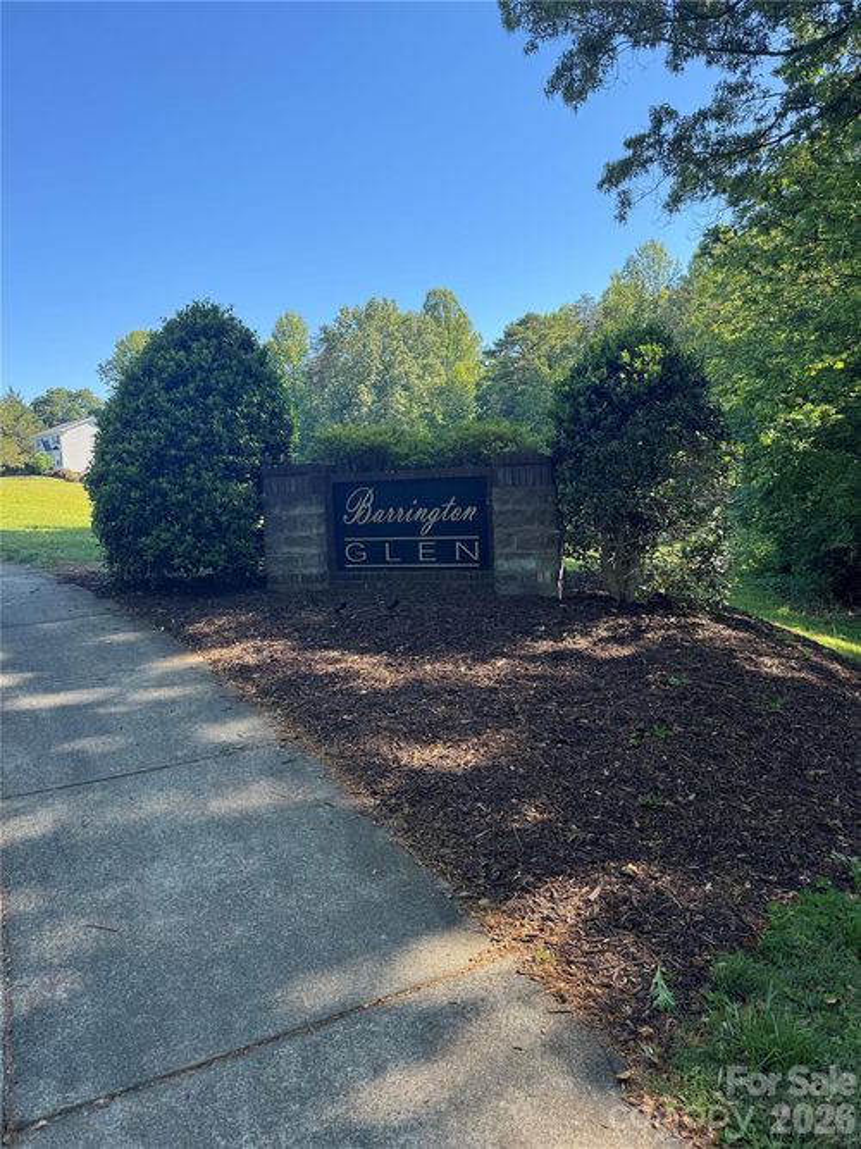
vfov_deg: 71.6
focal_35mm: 24
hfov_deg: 56.8
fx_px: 796
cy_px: 574
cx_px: 430
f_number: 1.78
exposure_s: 1/966
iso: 80
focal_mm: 6.76
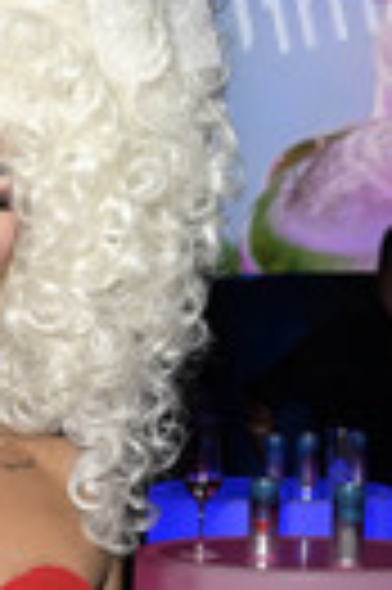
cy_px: 653
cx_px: -99
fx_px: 1703
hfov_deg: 12.8
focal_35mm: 104
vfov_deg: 18.9
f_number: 5
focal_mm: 34
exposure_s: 1/250
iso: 2500
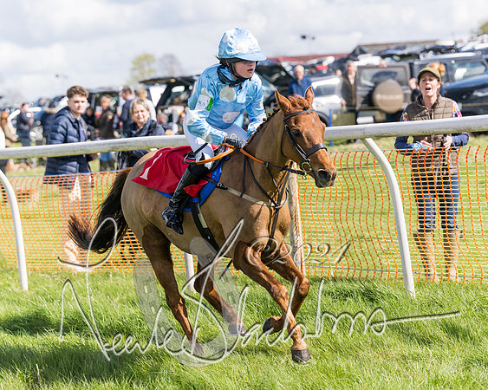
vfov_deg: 11.3
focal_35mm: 136
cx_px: 266
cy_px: 198
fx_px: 1968
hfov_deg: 14.1
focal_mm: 98
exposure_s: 1/4000
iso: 400
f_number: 4
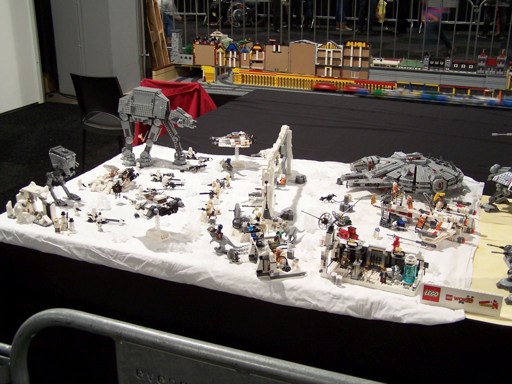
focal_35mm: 40
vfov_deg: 36.0
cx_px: 256
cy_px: 192
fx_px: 592
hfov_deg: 46.8
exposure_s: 1/8
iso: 80
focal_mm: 6.7
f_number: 2.8
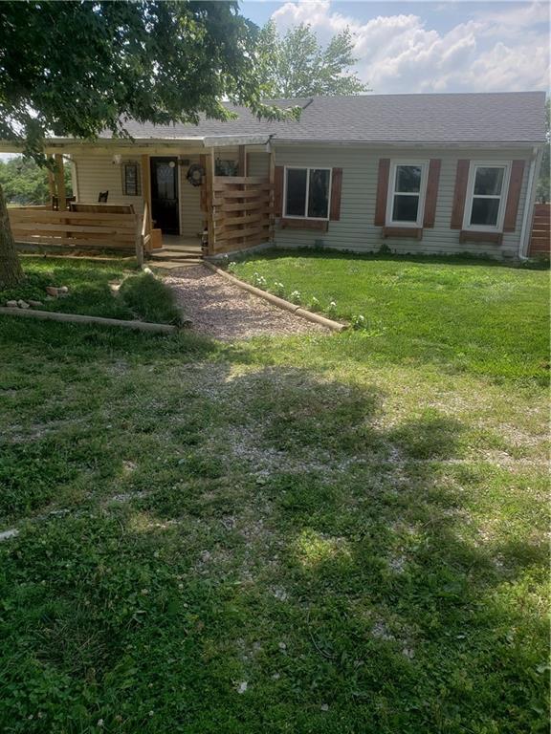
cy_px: 367
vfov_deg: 67.3
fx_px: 552
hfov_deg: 53.1
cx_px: 276
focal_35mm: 26
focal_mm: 4.3
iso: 50
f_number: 2.4
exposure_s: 1/859
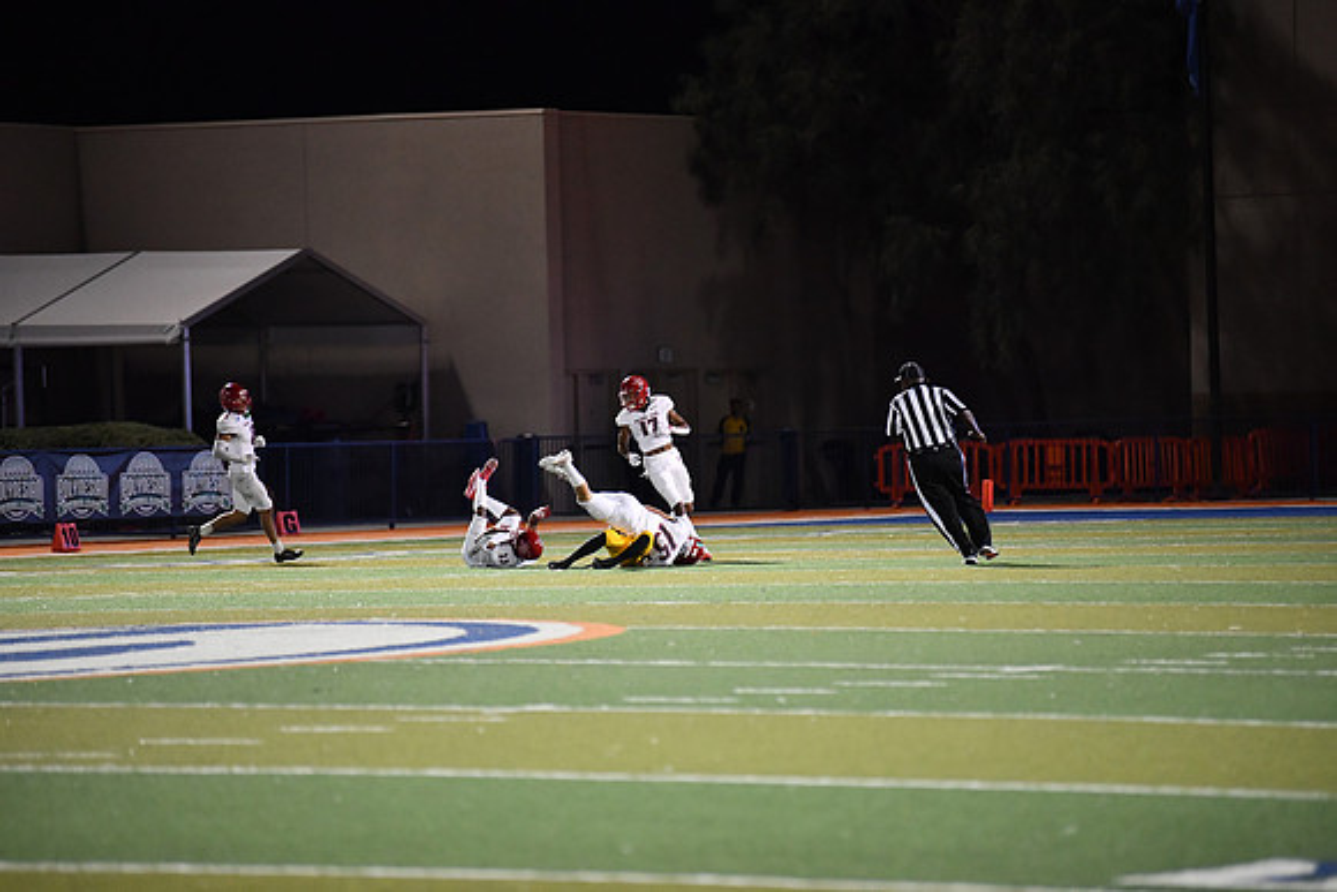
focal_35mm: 200
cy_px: 446
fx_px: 7429
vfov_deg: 6.9
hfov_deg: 10.3
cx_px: 668
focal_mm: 200
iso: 5000
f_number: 2.8
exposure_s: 1/1250
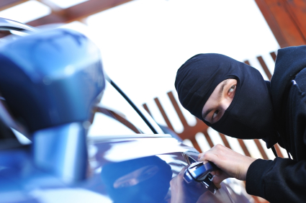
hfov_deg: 23.9
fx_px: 721
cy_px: 102
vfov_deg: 16.0
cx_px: 153
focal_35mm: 85
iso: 200
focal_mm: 85
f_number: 2.8
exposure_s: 1/250
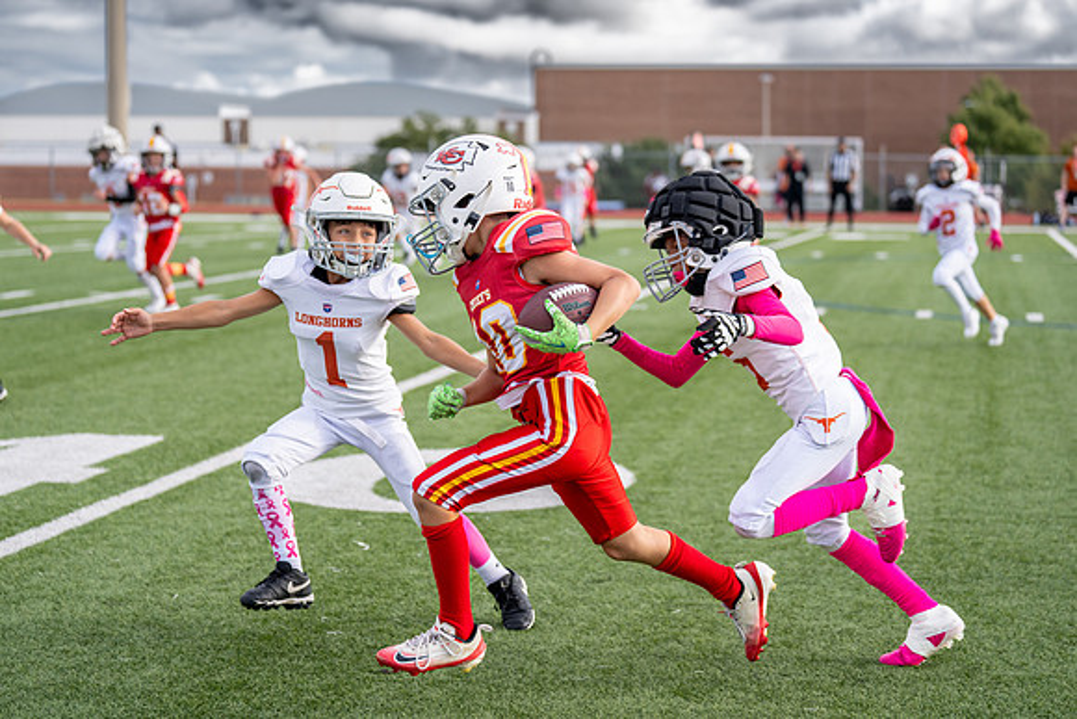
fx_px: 2226
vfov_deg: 18.3
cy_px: 345
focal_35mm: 74
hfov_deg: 27.2
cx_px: 509
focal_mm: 70
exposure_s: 1/2500
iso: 320
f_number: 2.8
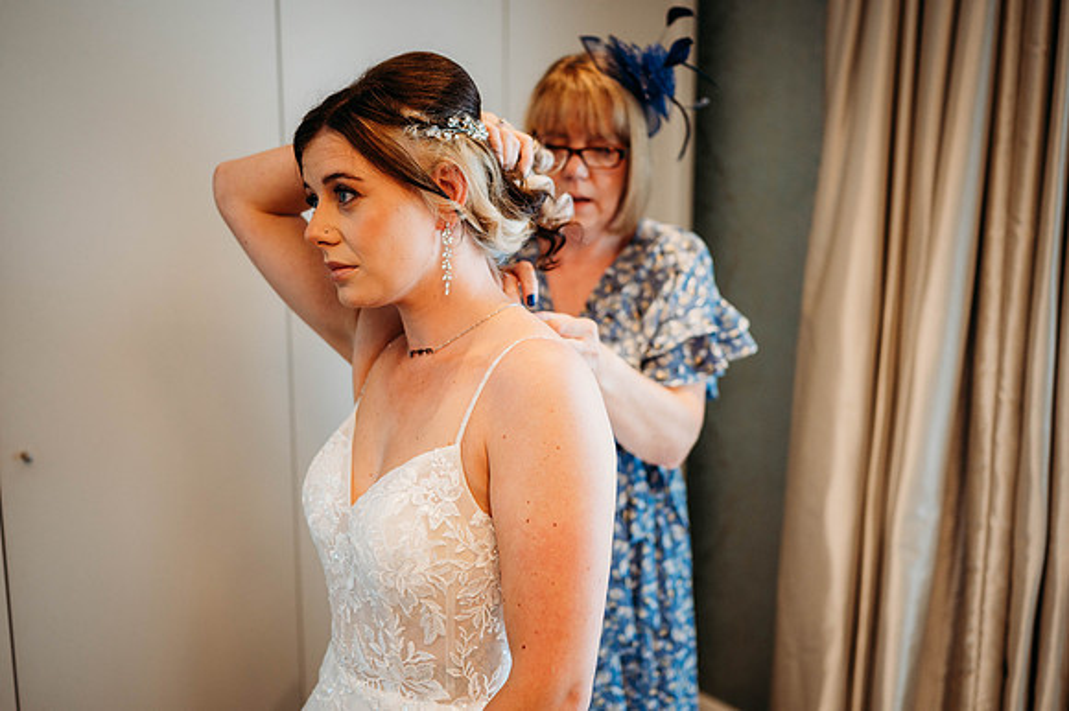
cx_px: 534
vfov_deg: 37.8
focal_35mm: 35
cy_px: 356
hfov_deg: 54.5
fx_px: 1039
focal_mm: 35
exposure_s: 1/200
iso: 400
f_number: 1.8
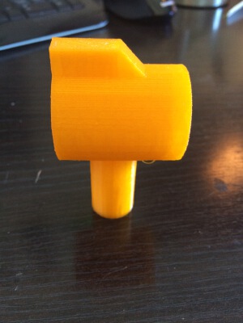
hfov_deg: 48.2
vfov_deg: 61.7
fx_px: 271
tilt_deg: -42.4
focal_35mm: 29
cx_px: 122
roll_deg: -1.1
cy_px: 162
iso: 250
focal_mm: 4.15
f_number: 2.2
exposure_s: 1/25
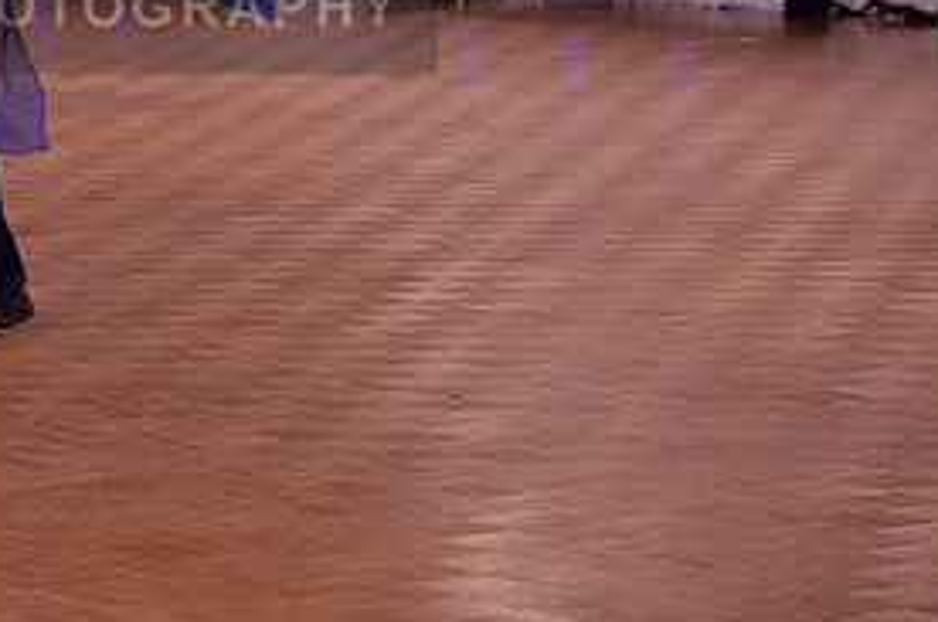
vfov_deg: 5.4
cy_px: -15
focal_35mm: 252
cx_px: 68
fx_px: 6555
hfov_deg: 8.2
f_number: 4
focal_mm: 120
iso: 1600
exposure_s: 1/250
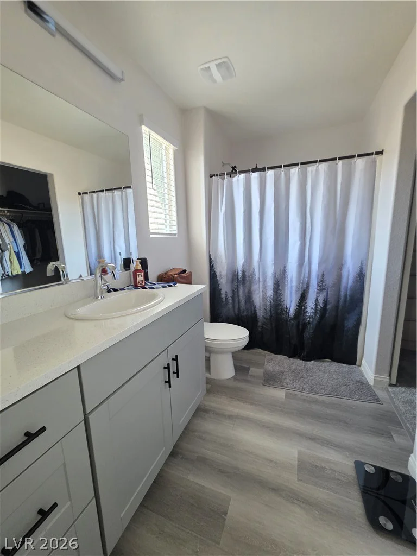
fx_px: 209
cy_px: 278
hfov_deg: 89.9
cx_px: 208
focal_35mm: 13
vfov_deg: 106.2
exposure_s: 1/60
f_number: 1.9
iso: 640
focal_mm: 2.2
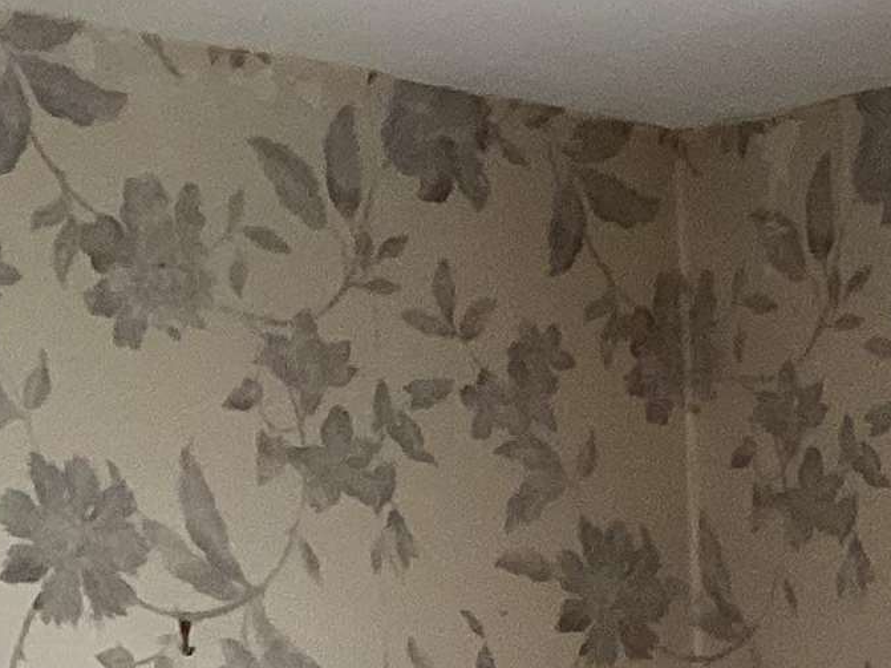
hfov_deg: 13.3
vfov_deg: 9.5
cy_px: 1518
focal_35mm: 142
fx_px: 3654
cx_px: 1199
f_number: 2.4
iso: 100
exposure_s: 1/50
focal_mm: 3.3
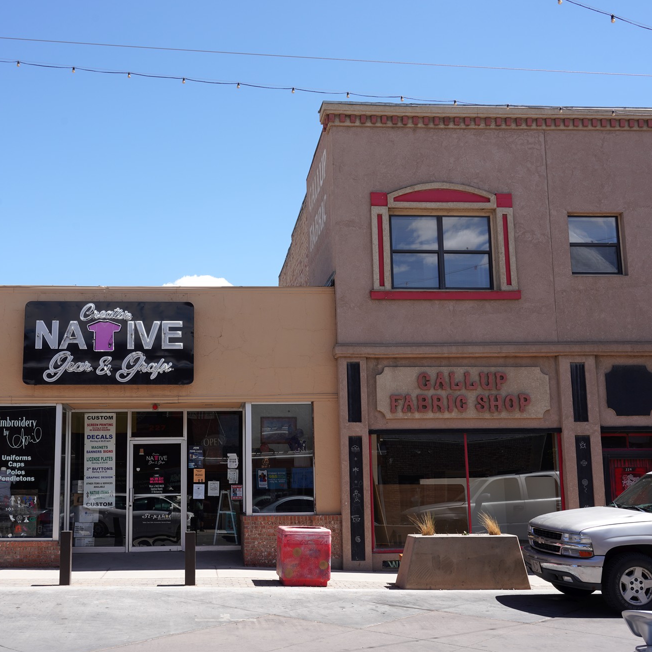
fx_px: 916
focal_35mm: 43
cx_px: 255
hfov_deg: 39.0
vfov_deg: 39.2
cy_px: 325
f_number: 11
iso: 100
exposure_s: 1/100
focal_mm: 33
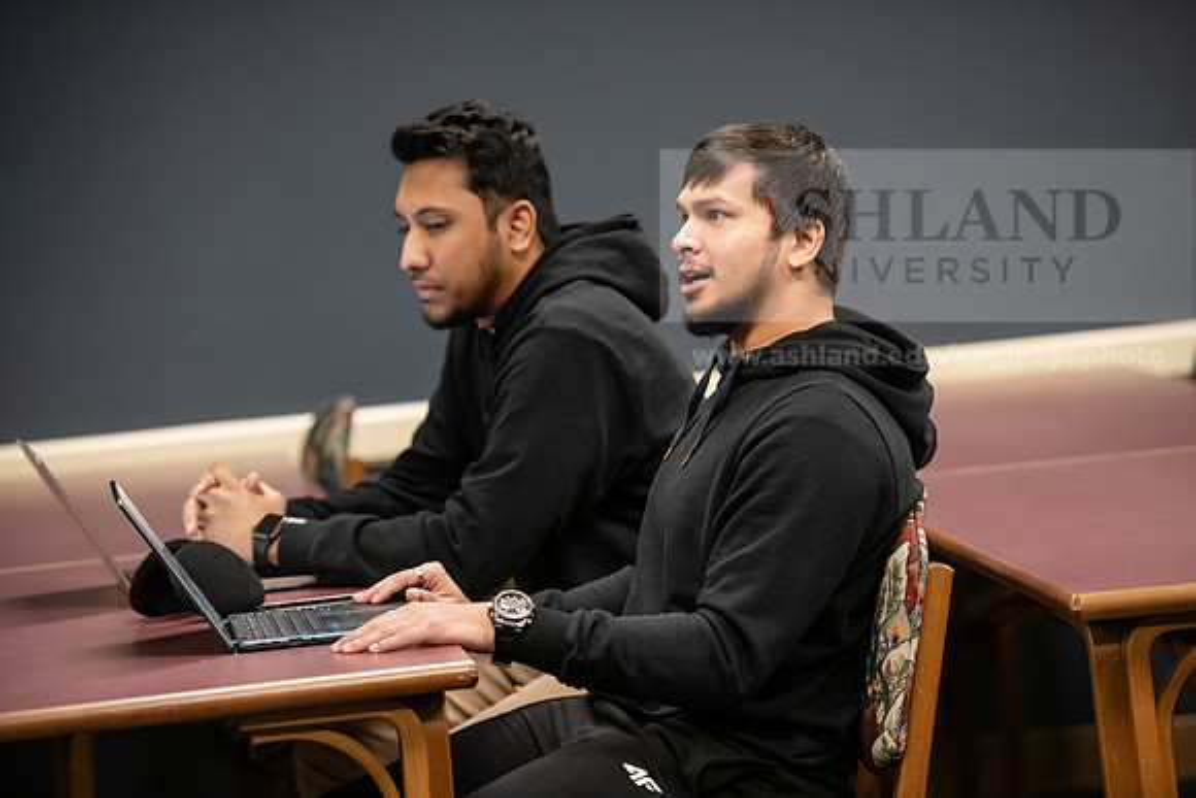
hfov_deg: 13.7
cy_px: 399
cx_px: 598
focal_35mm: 150
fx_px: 4984
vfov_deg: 9.2
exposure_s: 1/200
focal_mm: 150
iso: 3200
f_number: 2.8
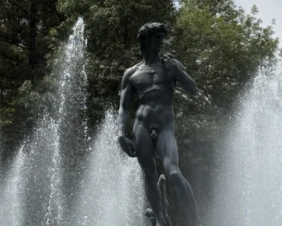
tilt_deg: +15.3
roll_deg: -2.6
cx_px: 110
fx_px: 826
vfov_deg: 15.5
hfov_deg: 19.3
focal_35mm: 99
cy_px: 58
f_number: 1.78
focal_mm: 6.76
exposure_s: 1/7143
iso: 64
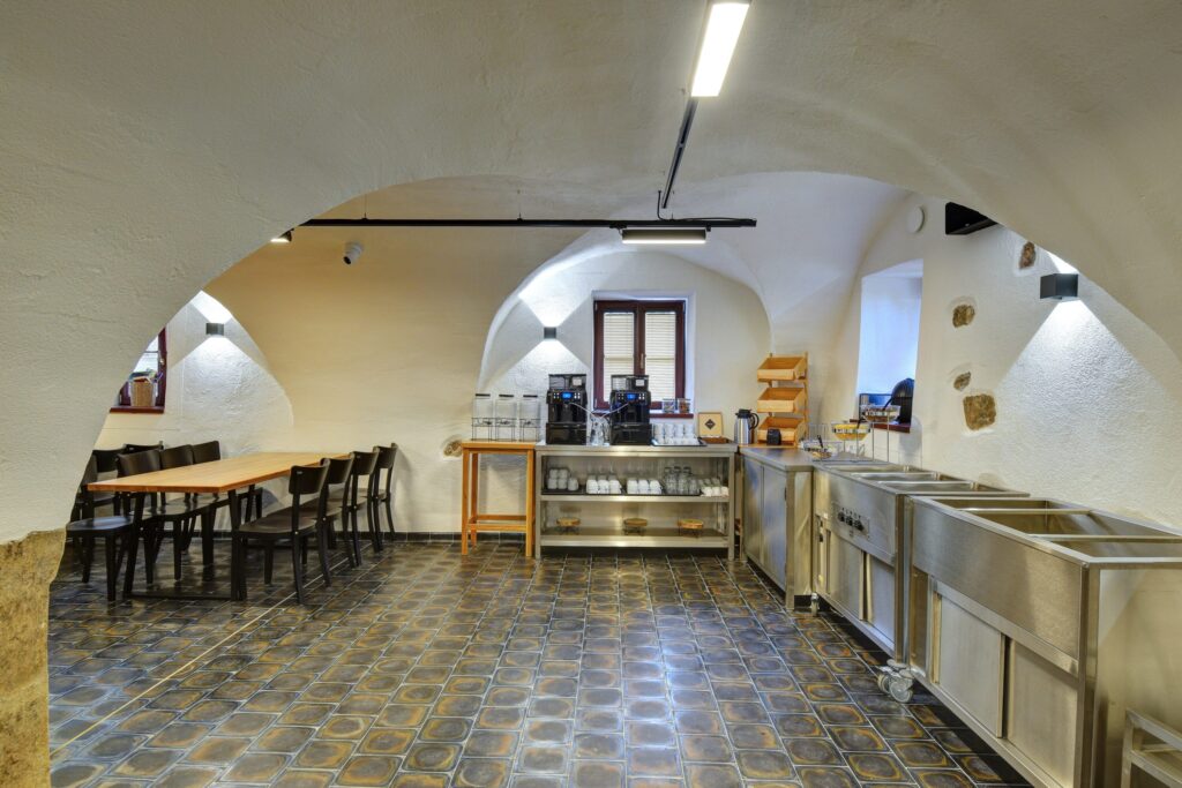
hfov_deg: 85.4
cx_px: 591
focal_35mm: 20
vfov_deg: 63.2
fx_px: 640
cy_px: 394
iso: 160
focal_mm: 13
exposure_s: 1/2.5
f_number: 10
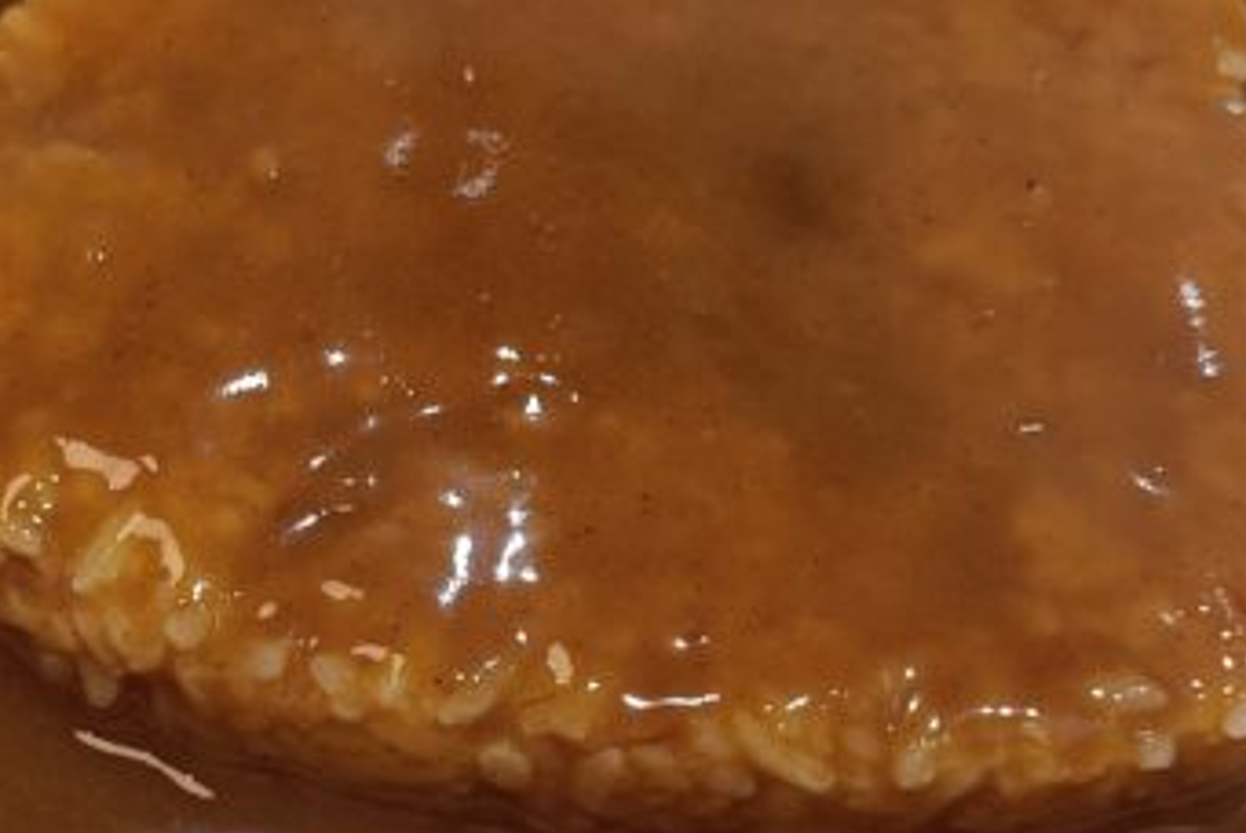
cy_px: 519
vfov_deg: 17.5
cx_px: 380
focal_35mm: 78
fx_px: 2702
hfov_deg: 25.8
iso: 200
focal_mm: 4.7
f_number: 1.7
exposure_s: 1/50
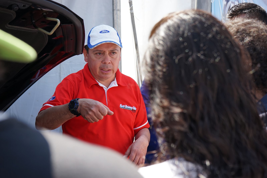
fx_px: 386
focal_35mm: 52
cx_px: 134
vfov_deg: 26.0
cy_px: 89
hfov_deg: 38.2
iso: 100
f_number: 6.3
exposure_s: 1/100
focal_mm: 52
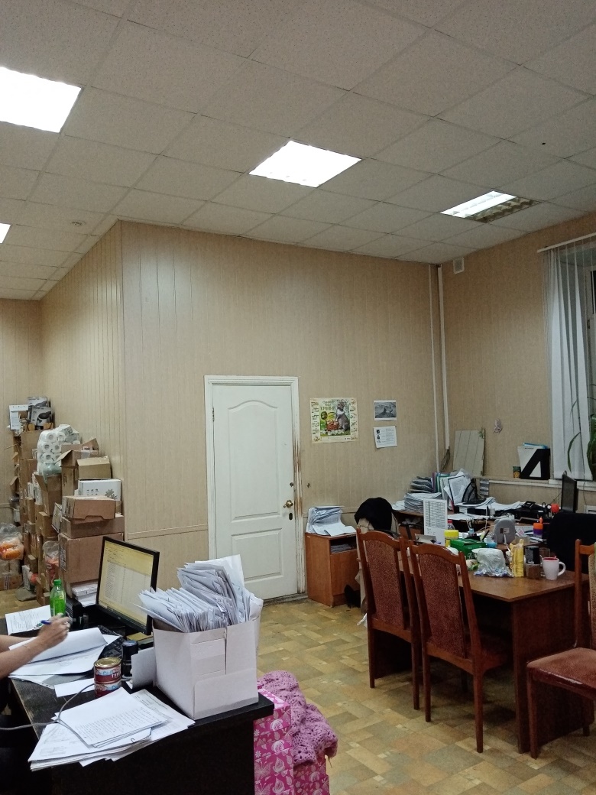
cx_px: 298
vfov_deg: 67.3
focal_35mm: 26
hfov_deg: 53.1
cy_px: 398
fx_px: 597
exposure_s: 1/33.3
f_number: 1.8
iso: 468
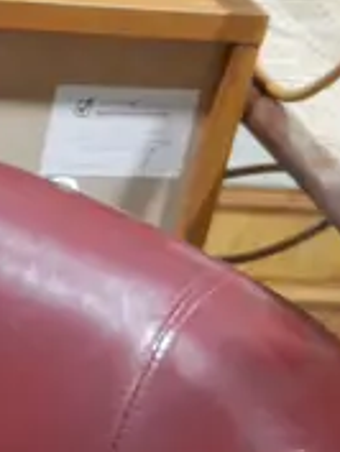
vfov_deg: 10.8
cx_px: -217
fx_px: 2119
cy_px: 996
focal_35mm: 162
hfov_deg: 8.9
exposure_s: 1/60
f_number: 3.5
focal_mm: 14
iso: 640
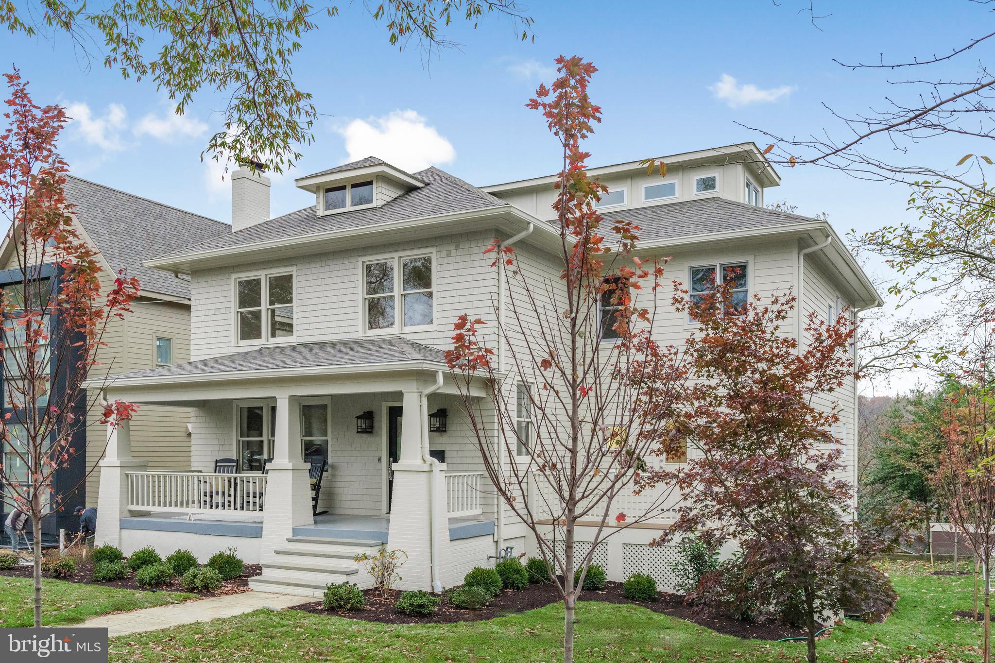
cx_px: 498
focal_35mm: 30
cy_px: 332
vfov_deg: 43.6
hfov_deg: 61.9
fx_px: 829
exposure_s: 1/500
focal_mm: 30
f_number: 7.1
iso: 2000
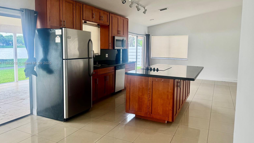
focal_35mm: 27
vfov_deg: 42.8
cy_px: 63
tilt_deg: -6.2
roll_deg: -1.1
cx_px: 130
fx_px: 182
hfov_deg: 69.8
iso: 80
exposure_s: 1/164
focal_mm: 6.76
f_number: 1.78
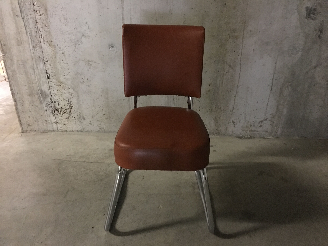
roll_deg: -3.0
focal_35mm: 29
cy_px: 123
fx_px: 275
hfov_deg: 61.7
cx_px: 164
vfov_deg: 48.2
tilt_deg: -26.4
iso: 160
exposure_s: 1/4
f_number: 2.2
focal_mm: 4.15
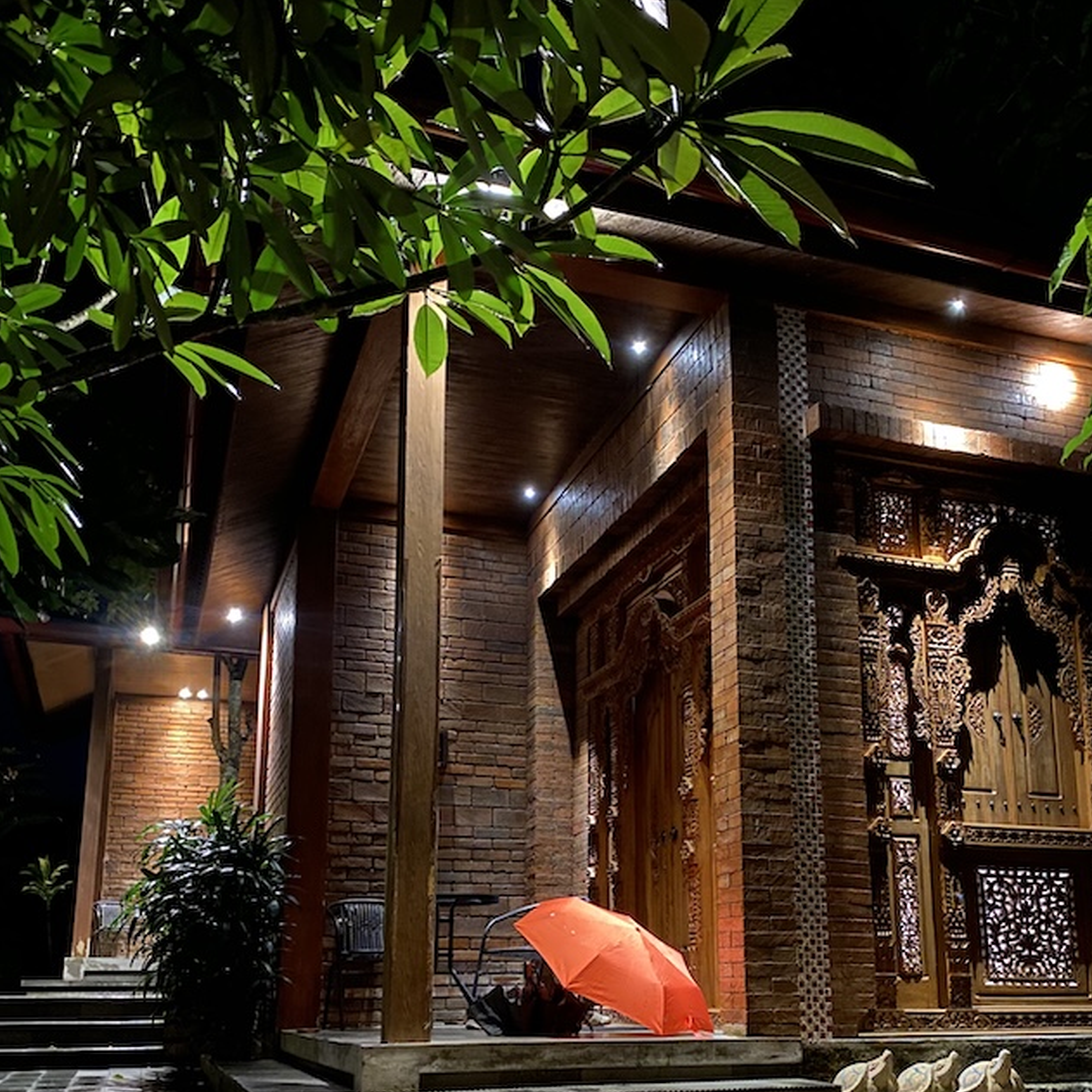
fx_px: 1213
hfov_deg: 48.4
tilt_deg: +13.1
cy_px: 761
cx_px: 602
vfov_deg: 47.4
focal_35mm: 34
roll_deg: -0.7
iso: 640
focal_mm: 4.25
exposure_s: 1/4
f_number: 1.8
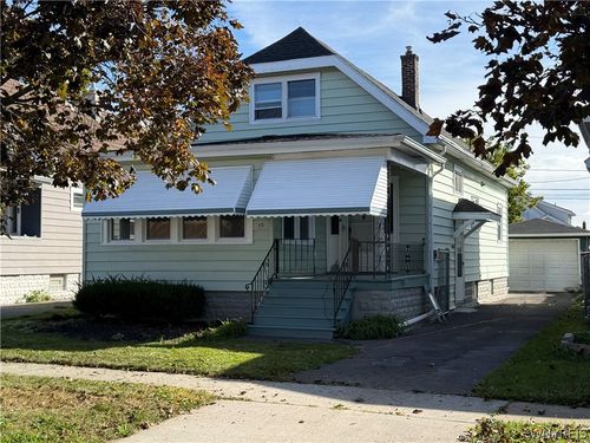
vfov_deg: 30.3
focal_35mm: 48
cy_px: 222
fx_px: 818
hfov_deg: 39.7
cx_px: 295
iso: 80
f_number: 1.78
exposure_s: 1/2762
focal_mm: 6.76
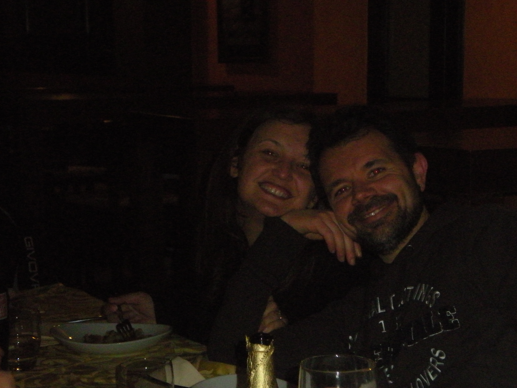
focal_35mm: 106
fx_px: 1583
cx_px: 258
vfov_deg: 14.0
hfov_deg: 18.5
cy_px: 192
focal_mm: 17.3
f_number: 5.7
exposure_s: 1/125
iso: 800
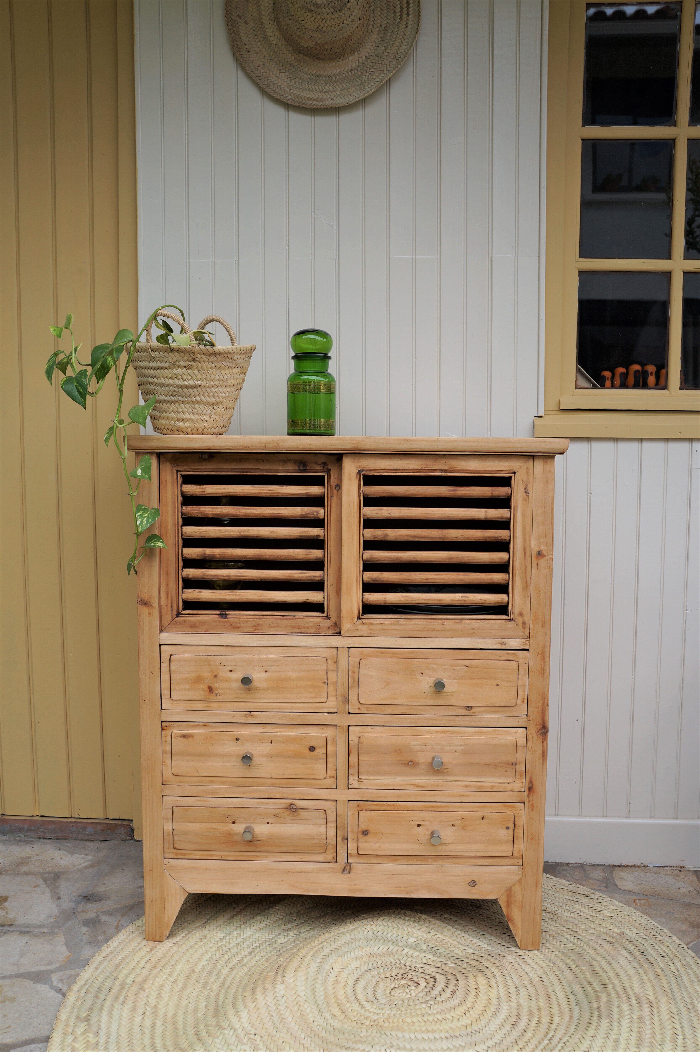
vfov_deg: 62.0
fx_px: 876
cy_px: 526
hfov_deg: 43.6
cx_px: 350
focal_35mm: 30
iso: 100
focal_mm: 20
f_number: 5
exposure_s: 1/200
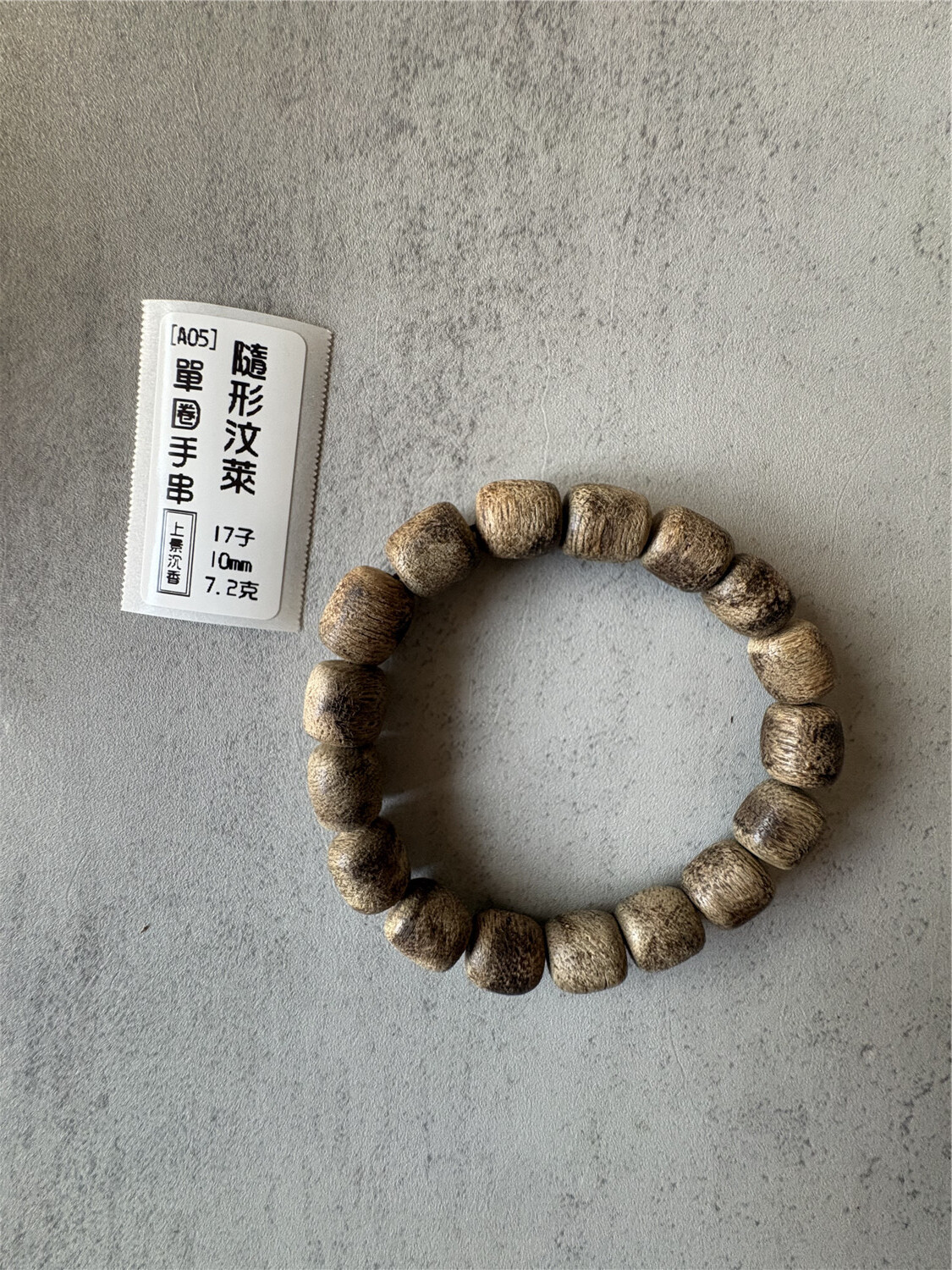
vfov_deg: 102.1
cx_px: 476
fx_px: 513
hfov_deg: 85.7
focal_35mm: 14
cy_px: 635
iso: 320
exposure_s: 1/60
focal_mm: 2.22
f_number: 2.2
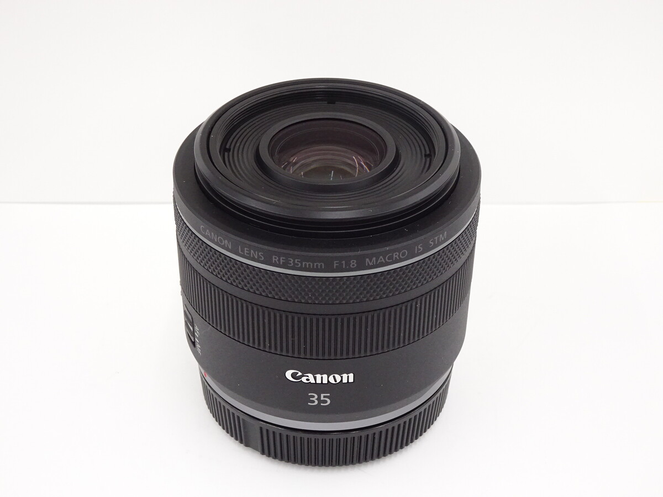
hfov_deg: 32.2
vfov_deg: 24.4
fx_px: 1149
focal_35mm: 60
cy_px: 248
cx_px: 332
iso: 500
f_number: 4.5
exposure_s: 1/60
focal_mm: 10.23
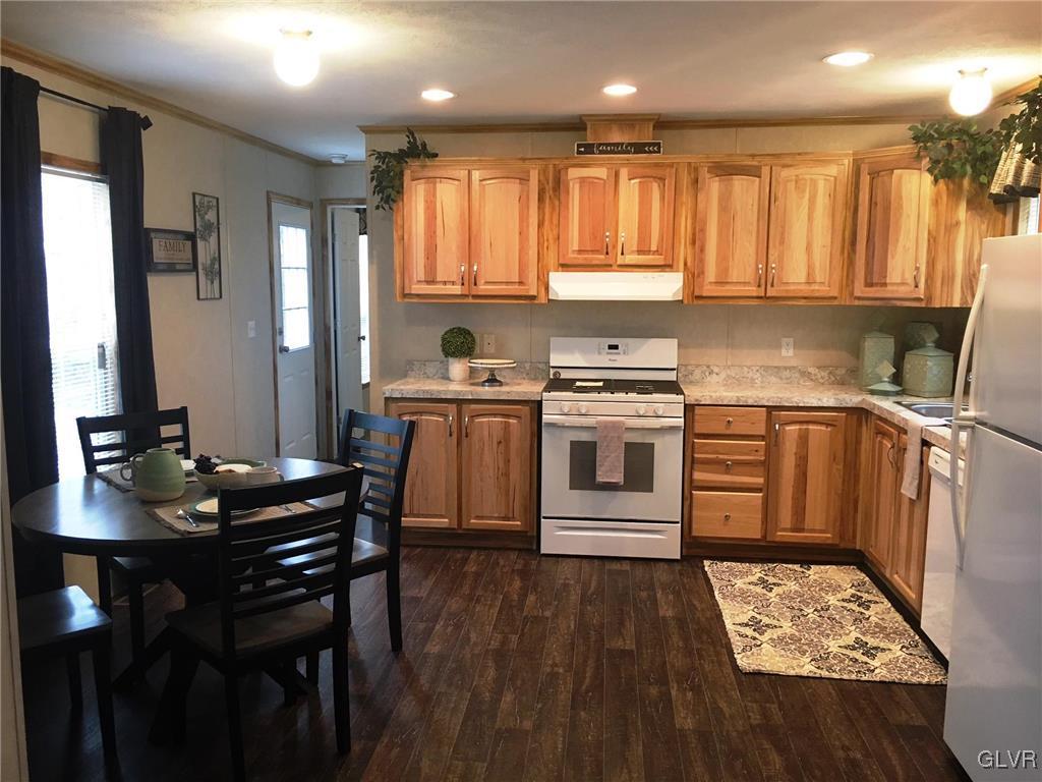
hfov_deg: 61.7
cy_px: 391
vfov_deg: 48.2
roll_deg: +0.4
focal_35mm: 29
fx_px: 873
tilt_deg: -8.2
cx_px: 521
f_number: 2.2
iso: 100
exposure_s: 1/30
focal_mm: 4.15
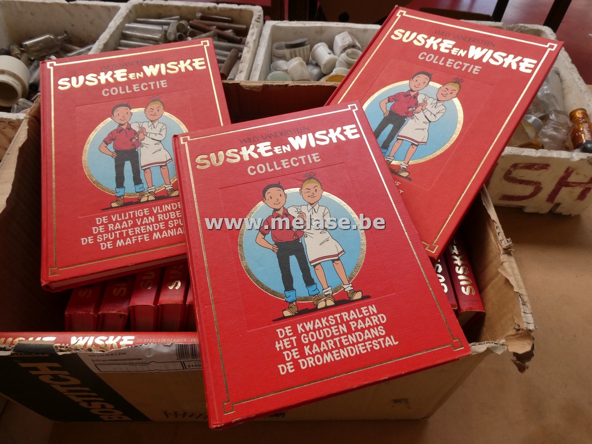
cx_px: 296
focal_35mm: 24
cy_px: 222
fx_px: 410
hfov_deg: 71.6
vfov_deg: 56.8
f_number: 3.3
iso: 80
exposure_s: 1/80
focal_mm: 4.3
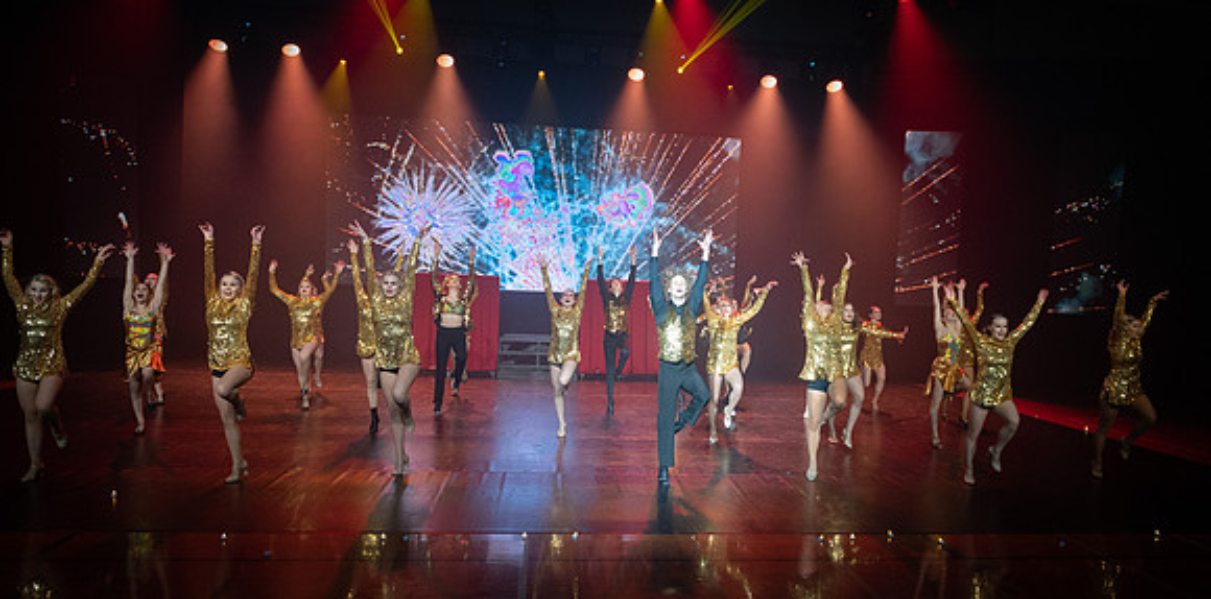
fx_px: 868
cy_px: 353
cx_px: 650
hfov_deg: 69.7
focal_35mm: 28
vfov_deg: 37.9
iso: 5000
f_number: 2.8
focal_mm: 24
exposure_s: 1/200
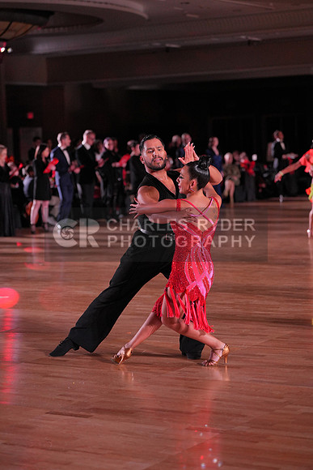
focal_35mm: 89
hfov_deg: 15.4
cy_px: 235
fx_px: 1160
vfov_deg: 22.9
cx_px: 156
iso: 1600
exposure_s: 1/800
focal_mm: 89
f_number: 2.8
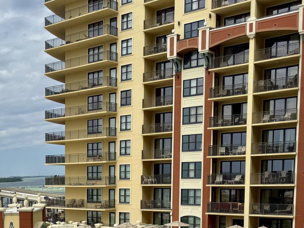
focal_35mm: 55
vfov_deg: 25.4
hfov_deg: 31.9
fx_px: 483
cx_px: -8
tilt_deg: -5.0
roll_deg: +0.9
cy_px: 224
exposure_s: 1/7353
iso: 80
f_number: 1.78
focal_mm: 6.76
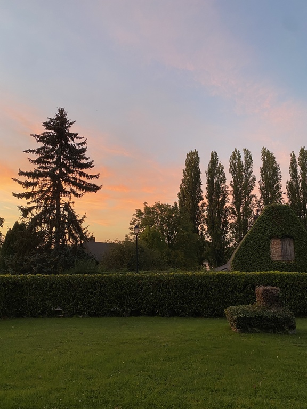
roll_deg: -0.3
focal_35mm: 26
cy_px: 204
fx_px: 307
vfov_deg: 67.3
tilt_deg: +11.2
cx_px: 154
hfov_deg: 53.1
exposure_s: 1/92
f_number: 1.8
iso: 125
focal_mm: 4.25
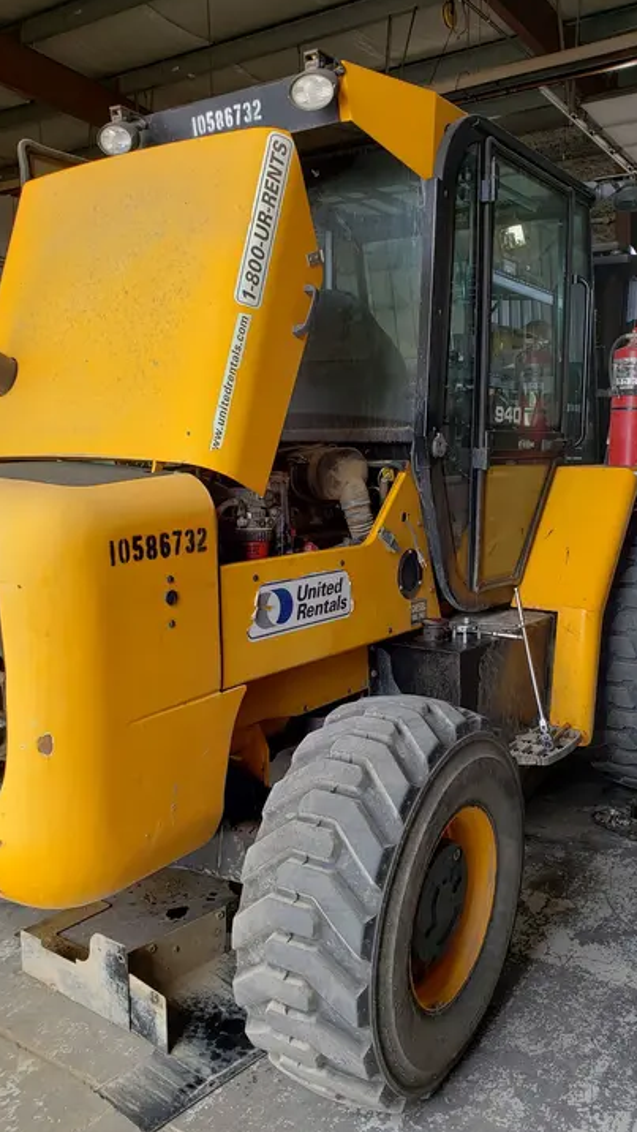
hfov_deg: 40.1
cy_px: 570
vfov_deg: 66.1
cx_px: 365
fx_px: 870
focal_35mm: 29
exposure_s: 1/173
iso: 50
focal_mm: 4.3
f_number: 2.4
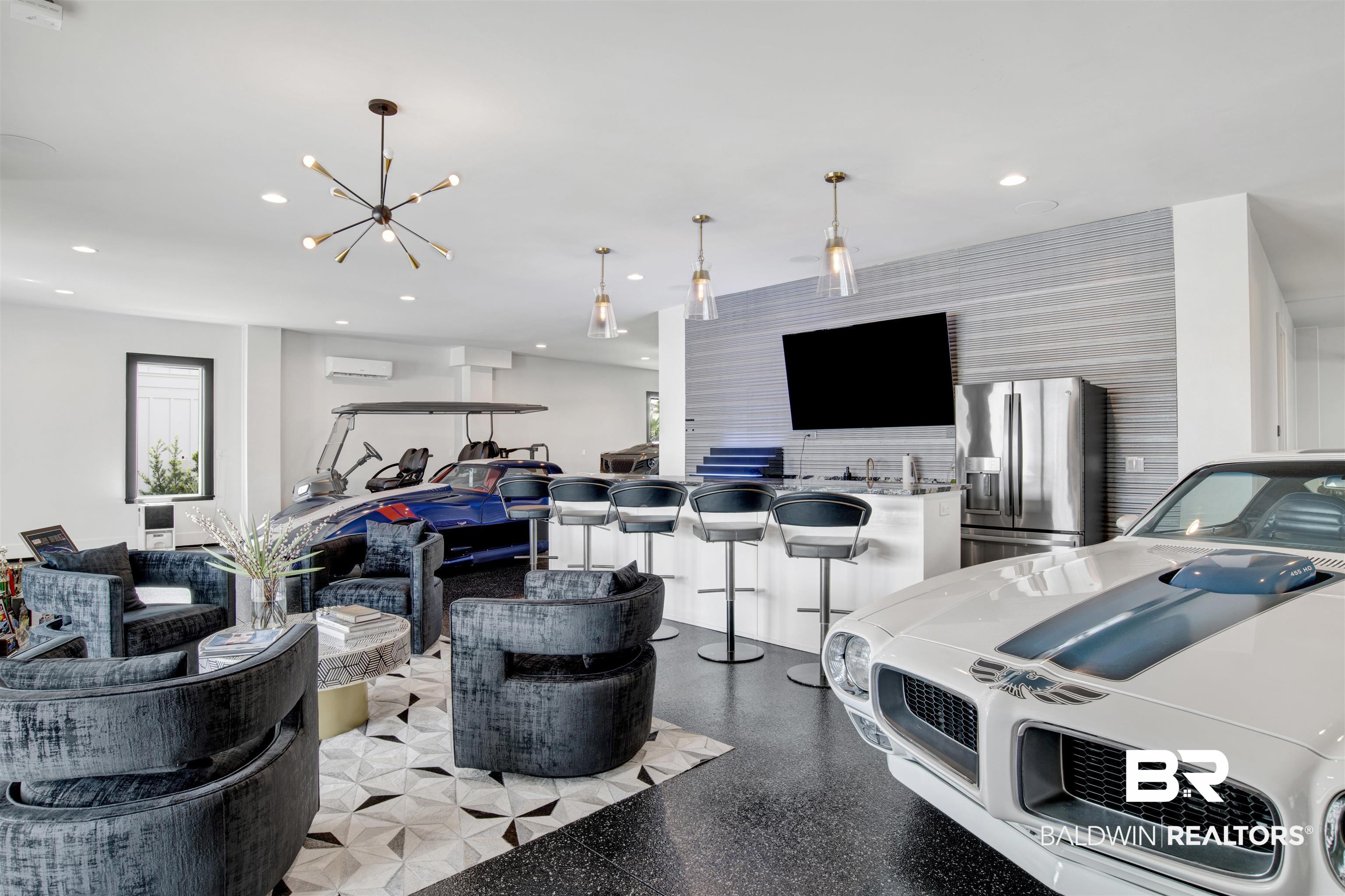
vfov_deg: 67.4
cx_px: 672
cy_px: 448
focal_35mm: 18
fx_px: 672
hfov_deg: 90.0
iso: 200
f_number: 11
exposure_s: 1/3
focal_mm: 18
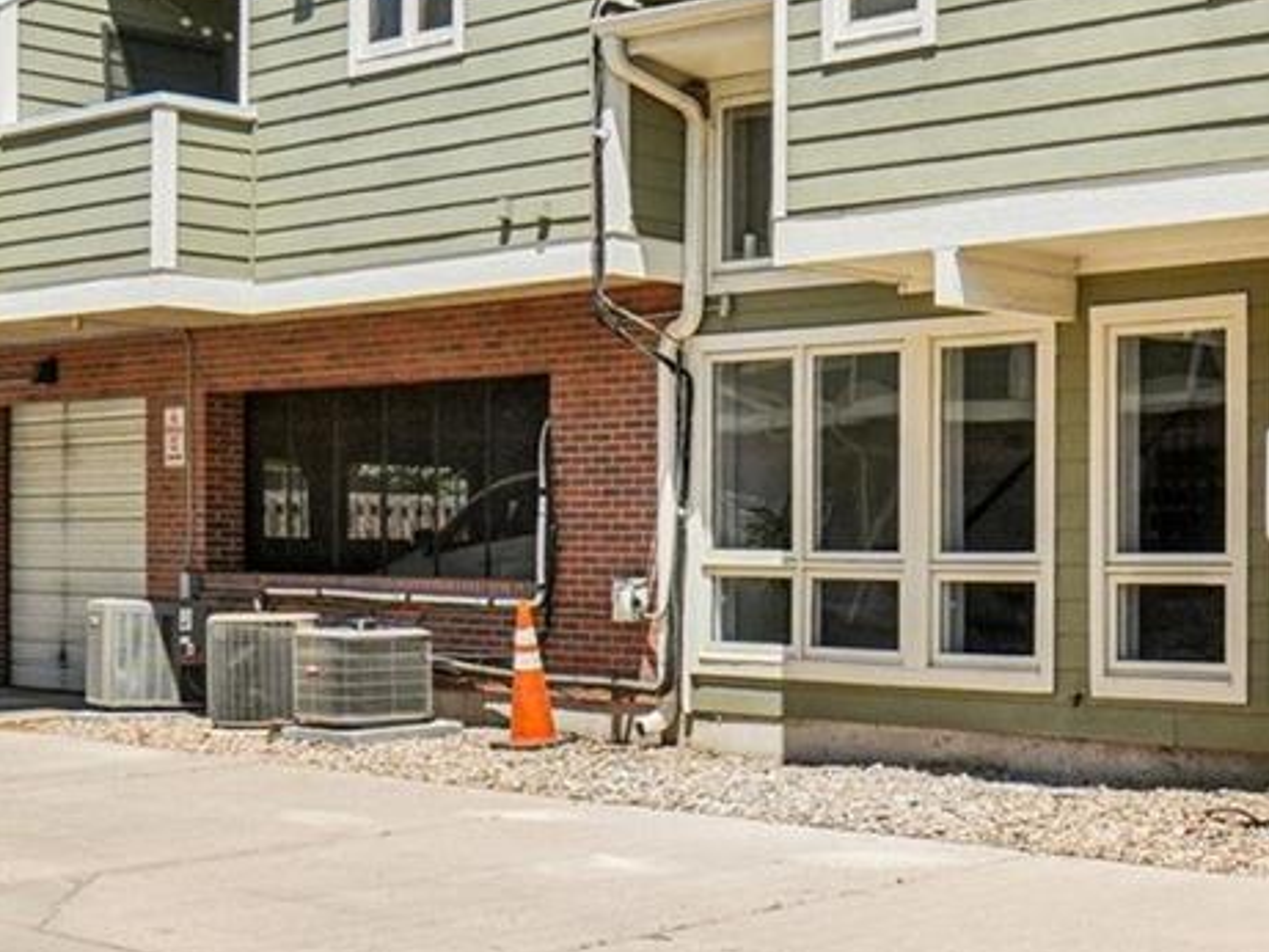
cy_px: 149
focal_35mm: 50
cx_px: 1492
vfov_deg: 28.3
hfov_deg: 32.2
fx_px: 1833
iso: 400
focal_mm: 10
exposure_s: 1/800
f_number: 8
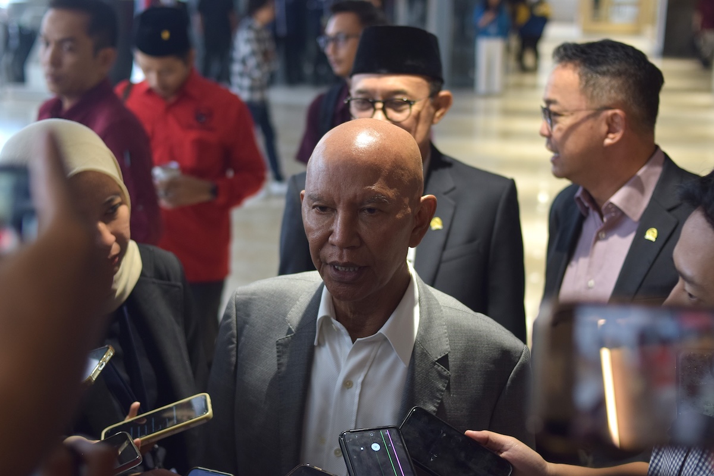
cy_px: 238
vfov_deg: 25.8
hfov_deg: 37.9
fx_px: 1041
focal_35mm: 52
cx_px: 357
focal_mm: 35
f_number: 2
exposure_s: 1/160
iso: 400
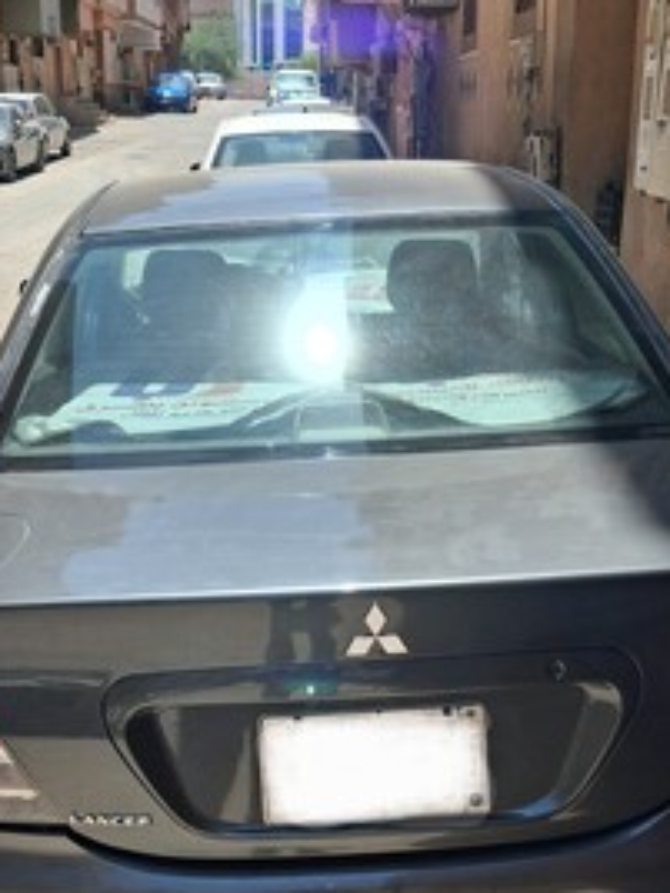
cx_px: 322
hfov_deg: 31.5
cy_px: 541
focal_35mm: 46
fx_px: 1187
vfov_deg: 41.0
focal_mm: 4
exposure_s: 1/446
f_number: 1.8
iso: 25
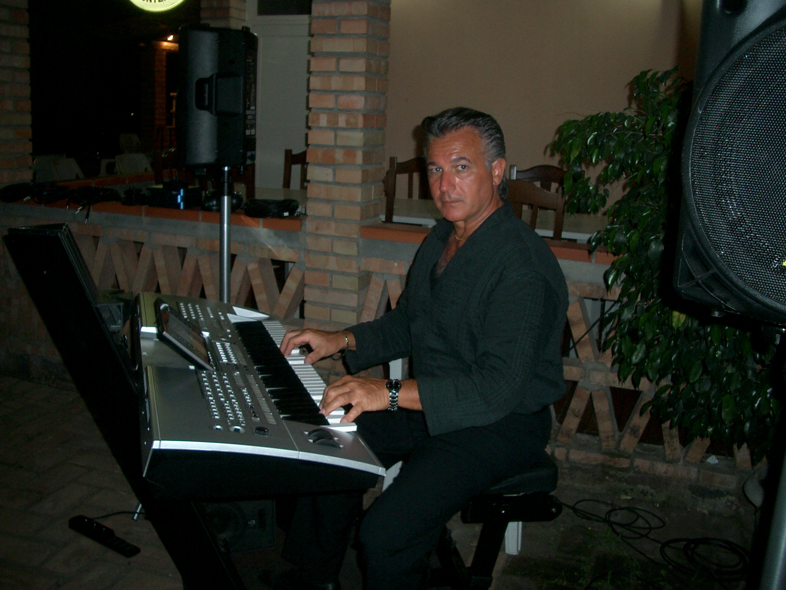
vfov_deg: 40.7
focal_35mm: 35
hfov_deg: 52.6
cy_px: 295
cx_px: 393
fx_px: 795
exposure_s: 1/40
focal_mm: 5.8
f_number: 2.6
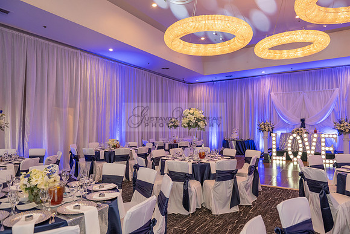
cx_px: 175
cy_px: 117
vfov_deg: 53.2
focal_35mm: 24
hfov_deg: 73.7
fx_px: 233
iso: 1000
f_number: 3.5
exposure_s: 1/160
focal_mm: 24
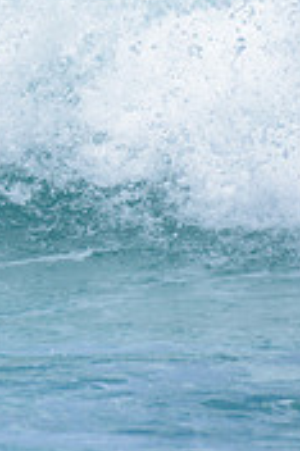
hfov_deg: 0.7
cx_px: -326
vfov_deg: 1.0
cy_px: -62
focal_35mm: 2030
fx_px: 25423
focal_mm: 500
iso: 180
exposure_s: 1/2000
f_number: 5.6
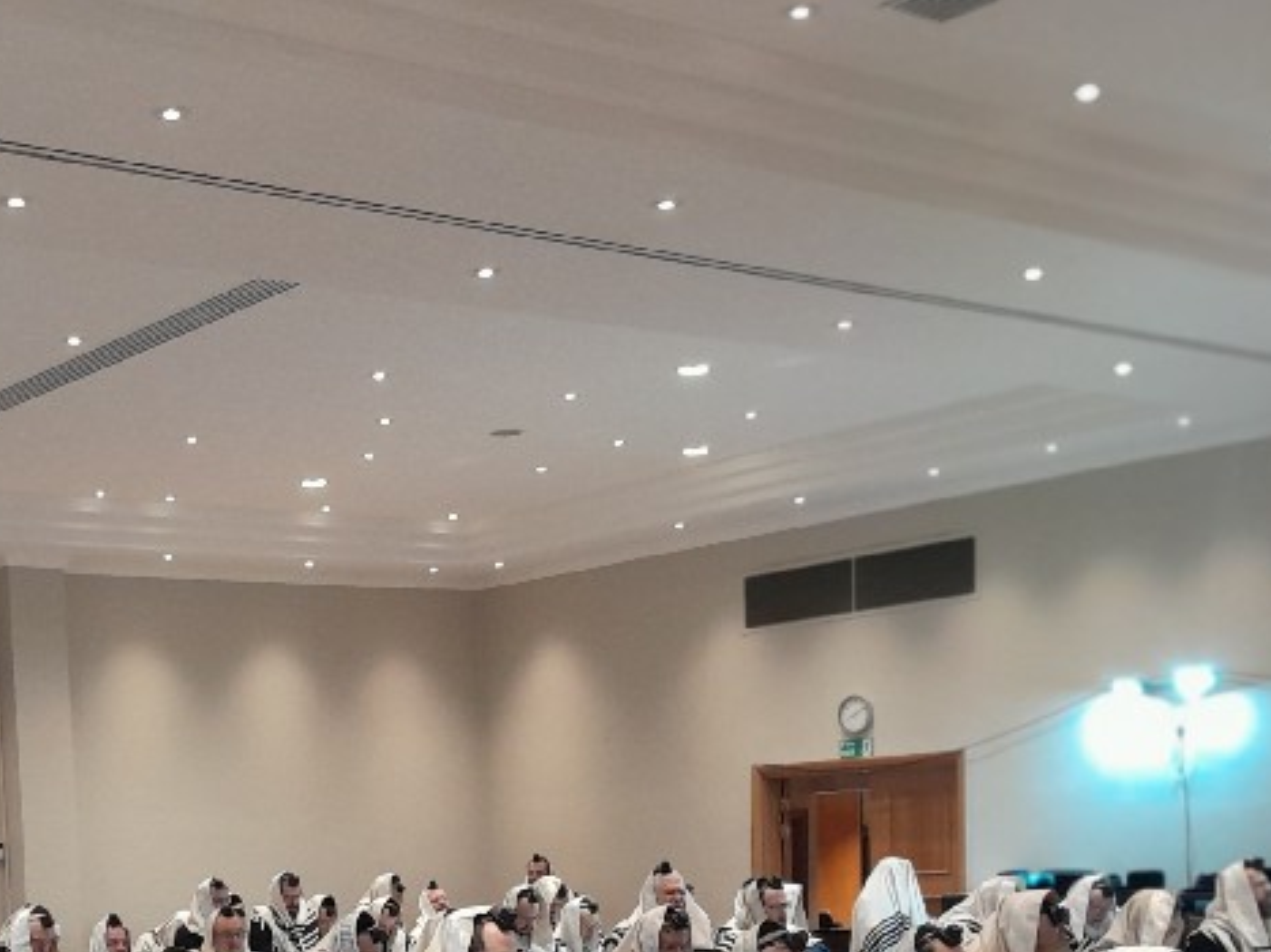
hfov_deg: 32.7
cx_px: 220
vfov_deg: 24.0
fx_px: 2092
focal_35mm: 57
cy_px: 1042
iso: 250
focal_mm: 3.98
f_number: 1.8
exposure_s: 1/50
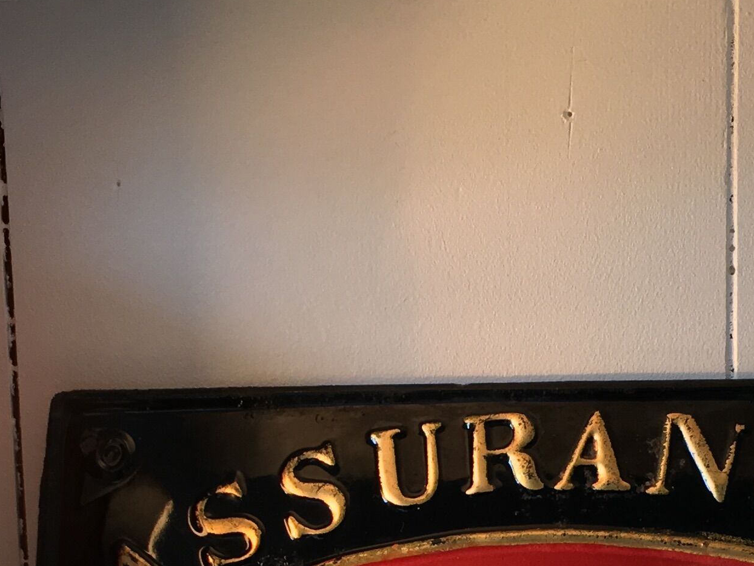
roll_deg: -0.3
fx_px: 2047
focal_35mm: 94
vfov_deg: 15.2
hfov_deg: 20.8
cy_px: 686
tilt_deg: -10.0
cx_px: 482
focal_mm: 4.15
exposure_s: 1/100
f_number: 2.2
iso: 32
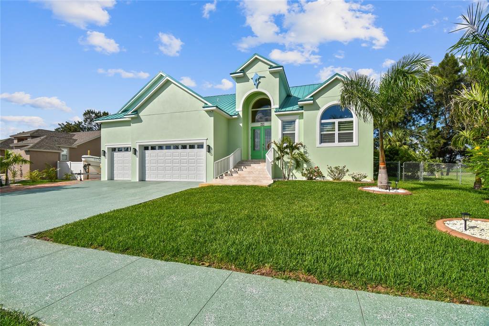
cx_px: 244
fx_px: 204
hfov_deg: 100.4
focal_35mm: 15
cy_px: 163
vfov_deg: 77.3
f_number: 7.1
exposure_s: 1/400
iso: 100
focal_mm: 10
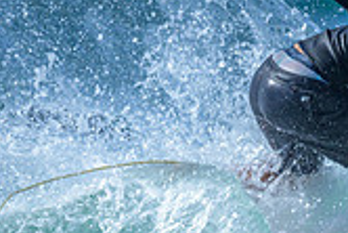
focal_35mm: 3833
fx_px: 37084
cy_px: 306
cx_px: 313
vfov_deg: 0.4
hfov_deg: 0.5
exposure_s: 1/2000
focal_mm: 800
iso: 200
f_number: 6.3
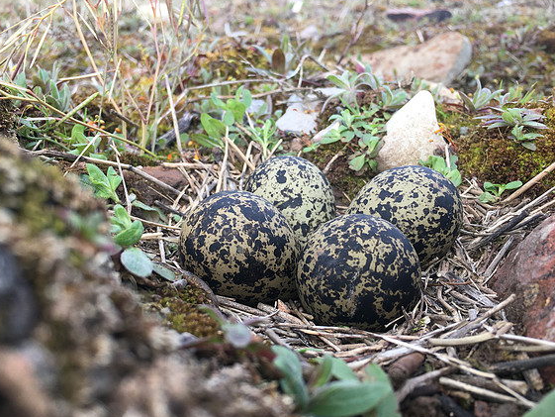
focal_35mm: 30
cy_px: 208
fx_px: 481
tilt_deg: -23.7
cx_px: 272
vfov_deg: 46.8
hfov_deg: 59.9
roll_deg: +1.3
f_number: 2.2
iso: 25
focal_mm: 4.15
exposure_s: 1/107
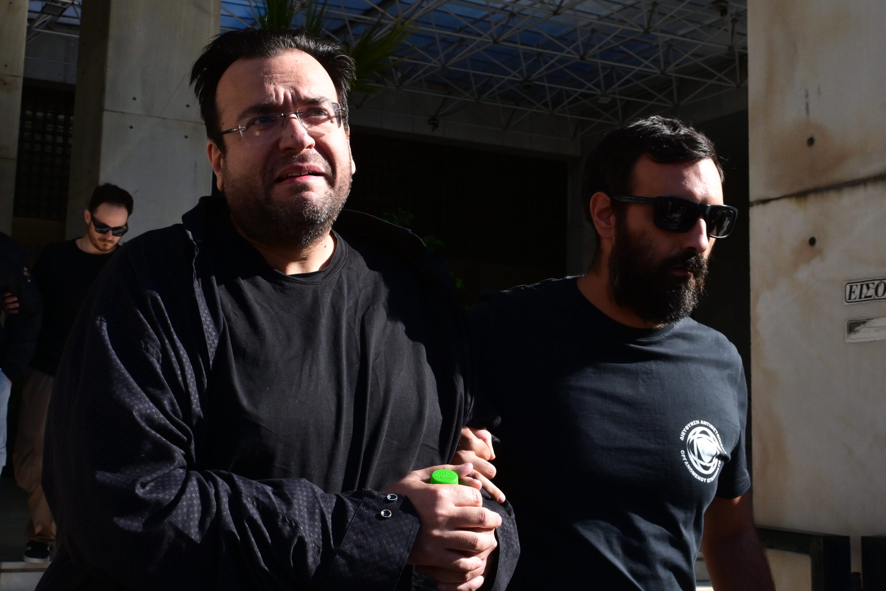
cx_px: 443
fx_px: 1034
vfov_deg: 31.9
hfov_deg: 46.4
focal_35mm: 42
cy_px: 296
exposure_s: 1/800
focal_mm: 28
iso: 1000
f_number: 11
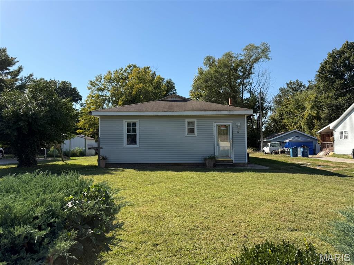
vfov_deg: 56.8
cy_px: 132
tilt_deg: +2.4
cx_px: 177
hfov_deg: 71.6
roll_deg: +1.0
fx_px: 245
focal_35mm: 24
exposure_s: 1/3584
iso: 80
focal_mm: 6.76
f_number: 1.78
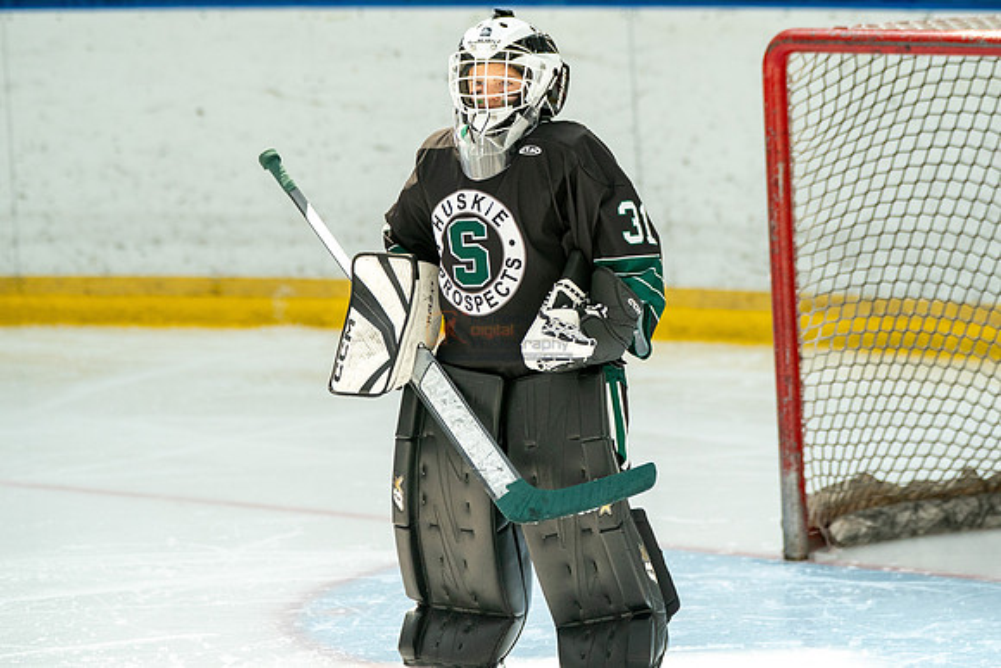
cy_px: 238
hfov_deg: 7.2
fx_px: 7963
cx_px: 503
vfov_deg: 4.8
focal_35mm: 286
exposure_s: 1/2000
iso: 1600
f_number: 3.5
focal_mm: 221
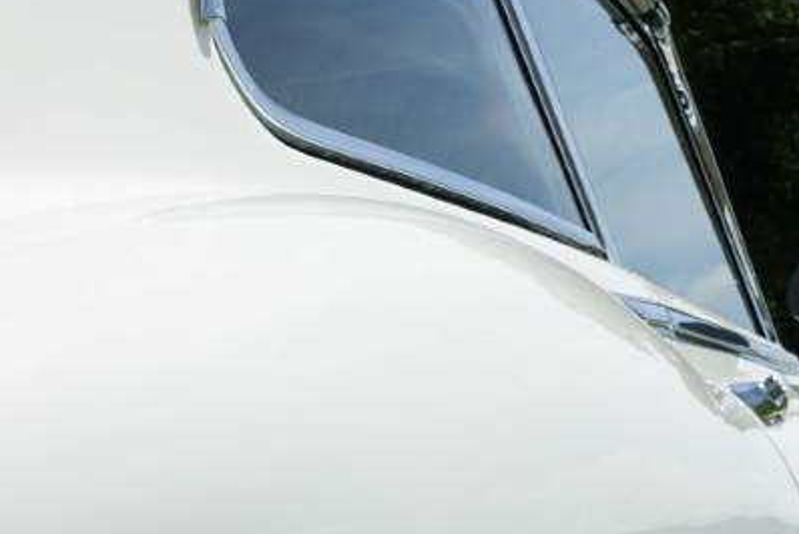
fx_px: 2376
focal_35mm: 107
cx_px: 400
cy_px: 616
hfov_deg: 19.1
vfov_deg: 12.6
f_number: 6.3
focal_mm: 13.53
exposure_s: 1/800
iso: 125
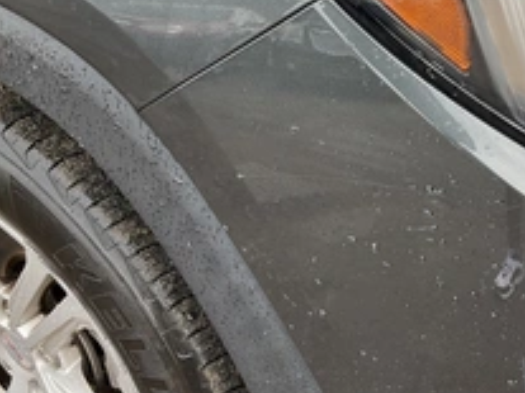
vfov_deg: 26.1
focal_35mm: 56
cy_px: 223
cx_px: 294
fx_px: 849
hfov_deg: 34.3
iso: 20
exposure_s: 1/200
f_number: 1.8
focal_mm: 3
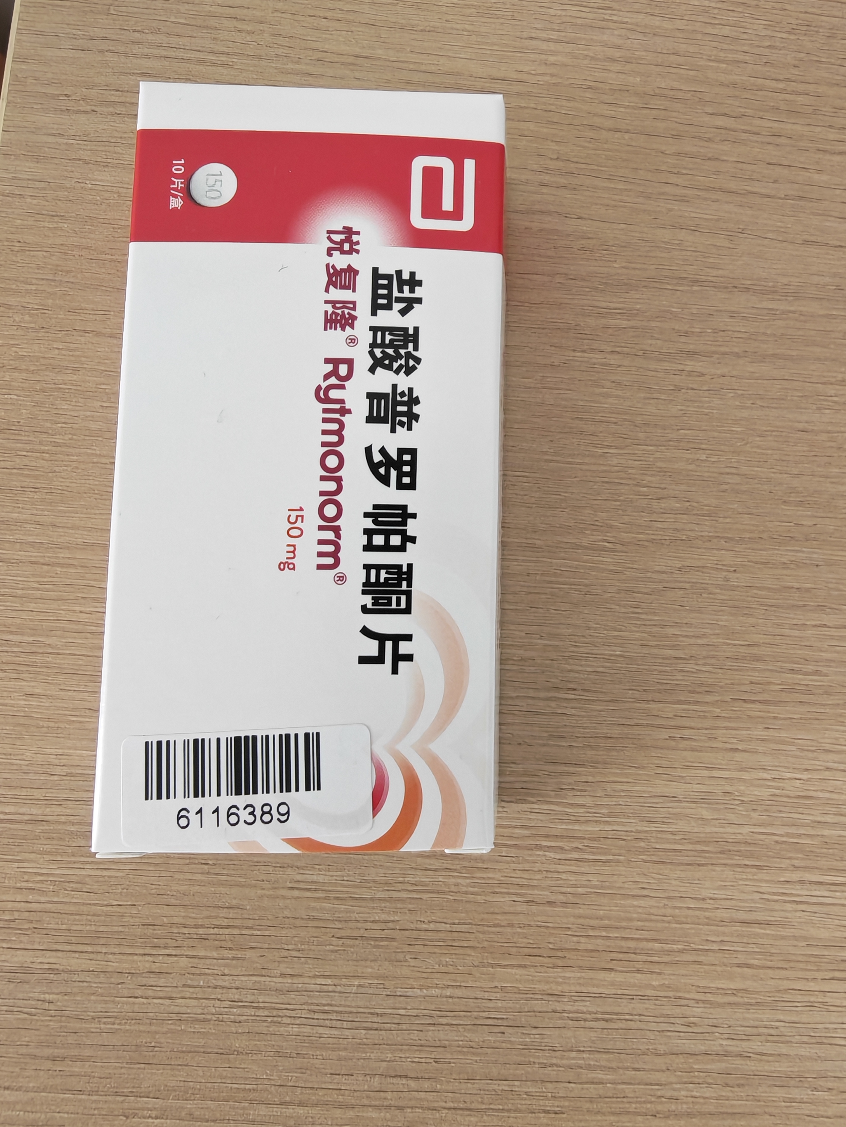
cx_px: 423
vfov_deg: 73.9
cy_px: 564
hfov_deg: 58.9
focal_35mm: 23
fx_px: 749
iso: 500
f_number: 2
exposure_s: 1/13
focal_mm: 1.82
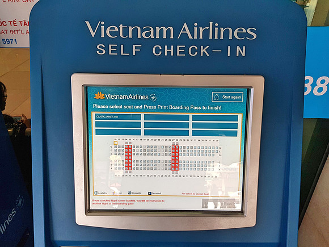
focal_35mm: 26
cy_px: 124
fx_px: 247
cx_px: 164
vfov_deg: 53.1
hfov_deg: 67.3
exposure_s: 1/50
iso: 50
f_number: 1.7
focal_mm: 4.2
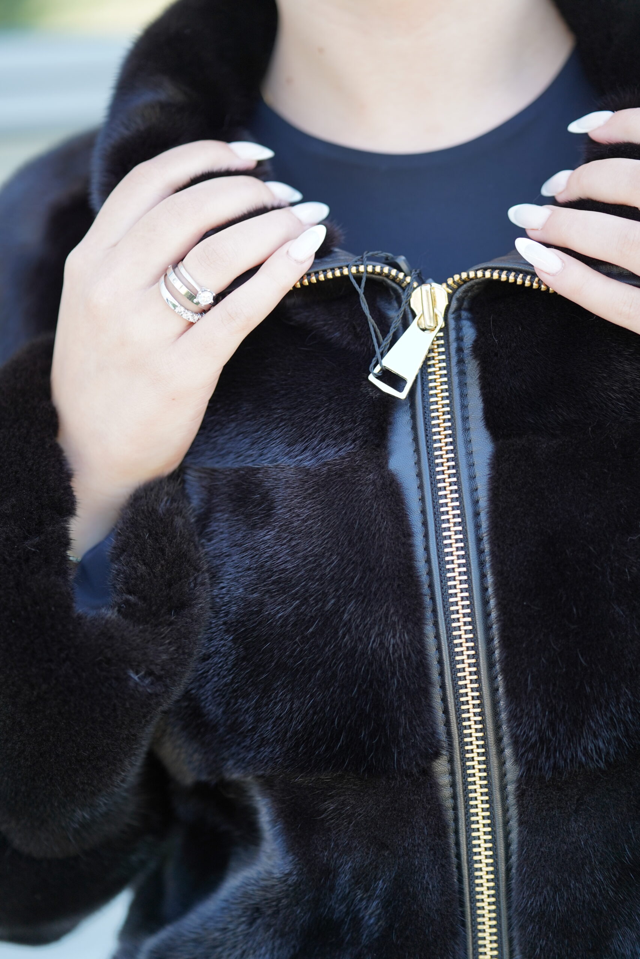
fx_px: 2666
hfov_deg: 13.7
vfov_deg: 20.4
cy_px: 480
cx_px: 320
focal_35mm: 100
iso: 250
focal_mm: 100
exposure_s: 1/250
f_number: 2.8
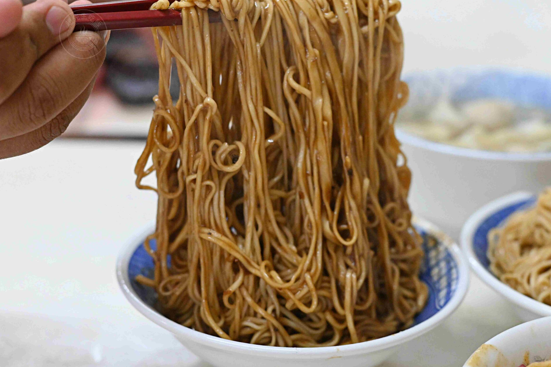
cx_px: 273
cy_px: 170
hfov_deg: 24.5
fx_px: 1270
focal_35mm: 83
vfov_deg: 16.5
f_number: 3.2
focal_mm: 50
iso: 3200
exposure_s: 1/200
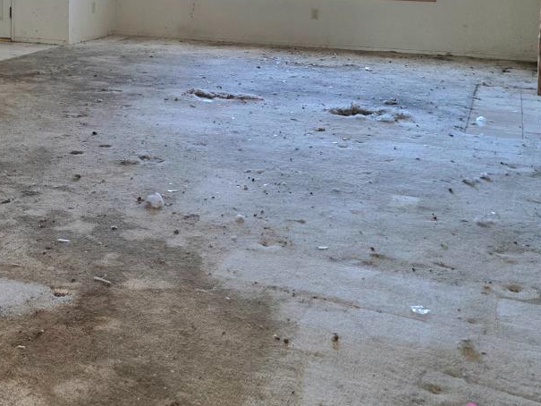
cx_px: 21
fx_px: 891
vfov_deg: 24.4
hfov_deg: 31.6
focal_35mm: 57
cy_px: -6
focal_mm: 6.3
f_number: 1.7
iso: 250
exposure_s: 1/182
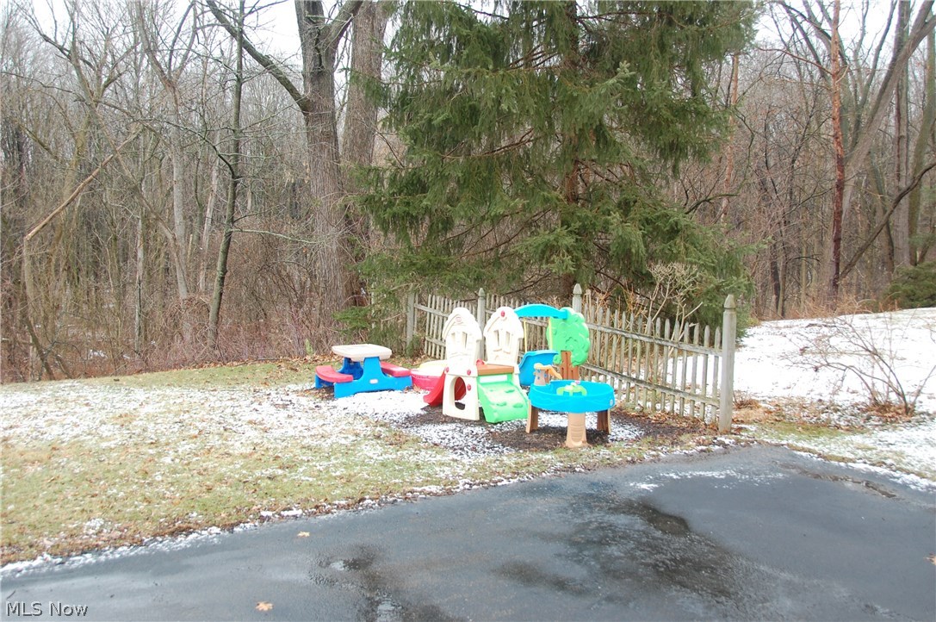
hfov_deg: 57.3
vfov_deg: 39.9
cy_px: 311
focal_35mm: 33
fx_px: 857
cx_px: 468
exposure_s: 1/80
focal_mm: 22
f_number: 4.5
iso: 400
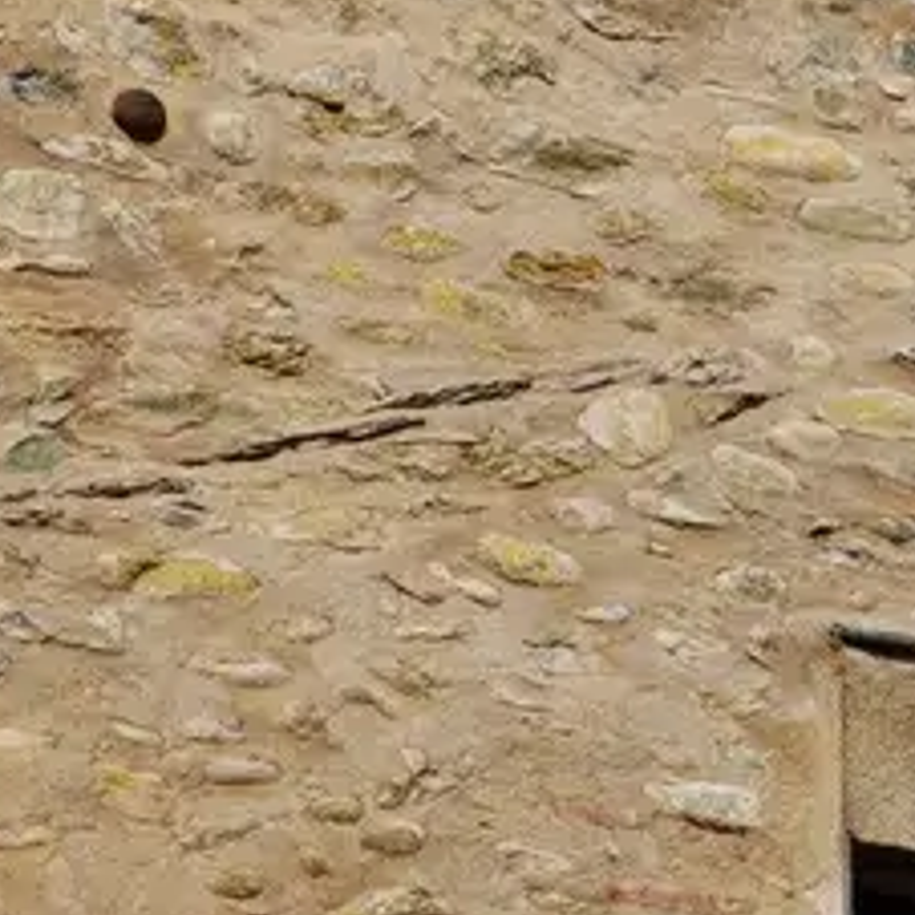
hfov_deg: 9.4
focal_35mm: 183
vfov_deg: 9.5
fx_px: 5473
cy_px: 198
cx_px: 1186
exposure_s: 1/250
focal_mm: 18
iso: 100
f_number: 10
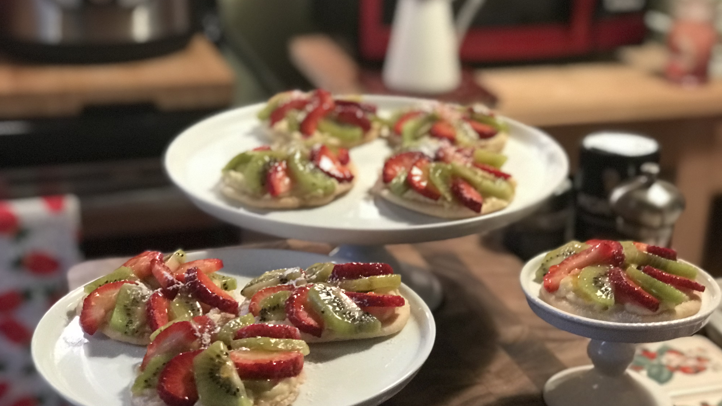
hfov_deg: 33.3
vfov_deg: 19.1
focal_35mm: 63
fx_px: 1206
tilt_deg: -24.0
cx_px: 365
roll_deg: -0.8
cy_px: 258
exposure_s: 1/60
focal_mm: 6.6
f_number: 2.8
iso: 1000
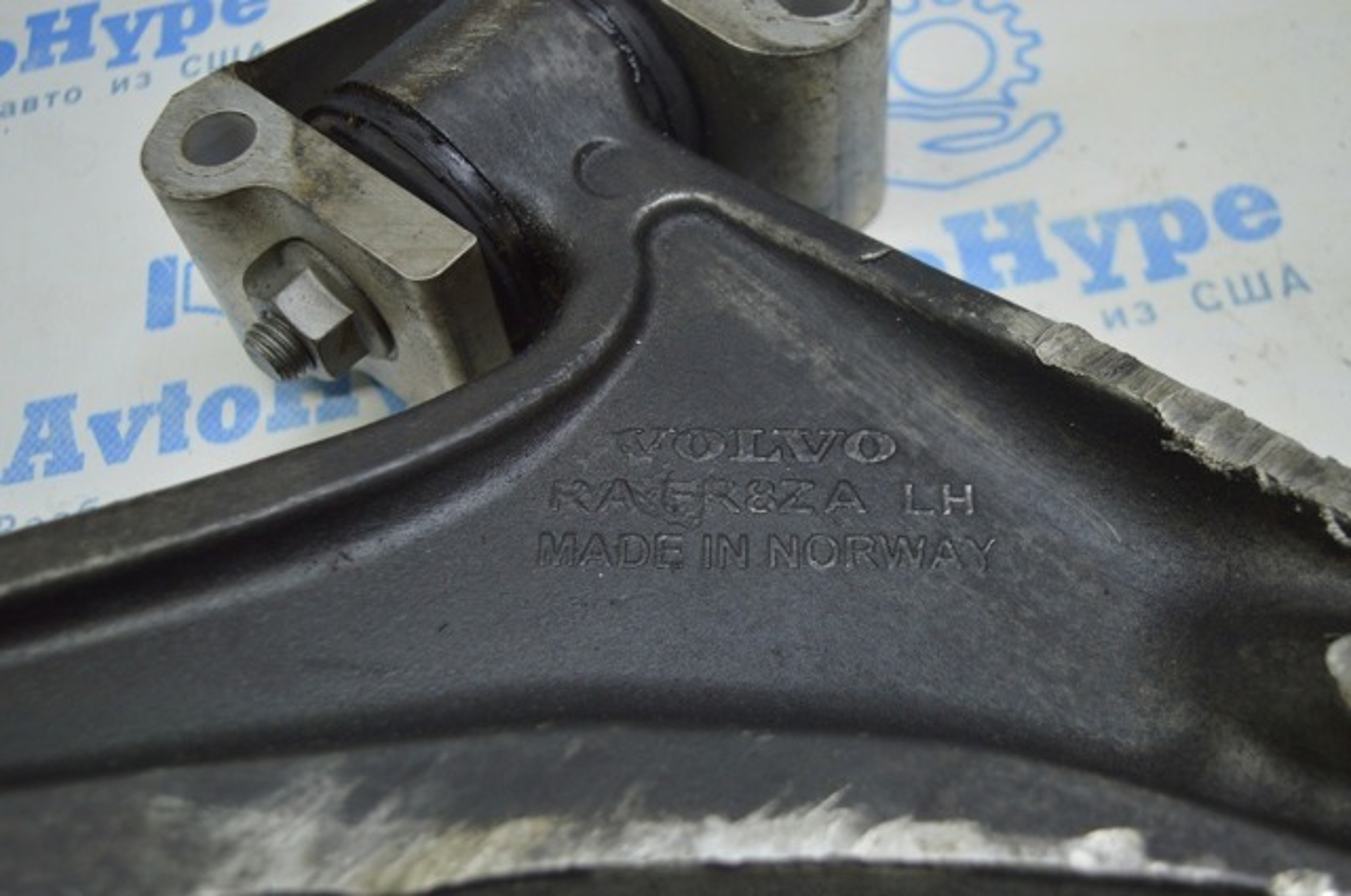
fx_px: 1462
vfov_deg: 34.1
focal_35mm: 39
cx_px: 676
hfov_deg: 49.6
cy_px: 448
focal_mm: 26
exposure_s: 1/50
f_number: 4
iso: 400
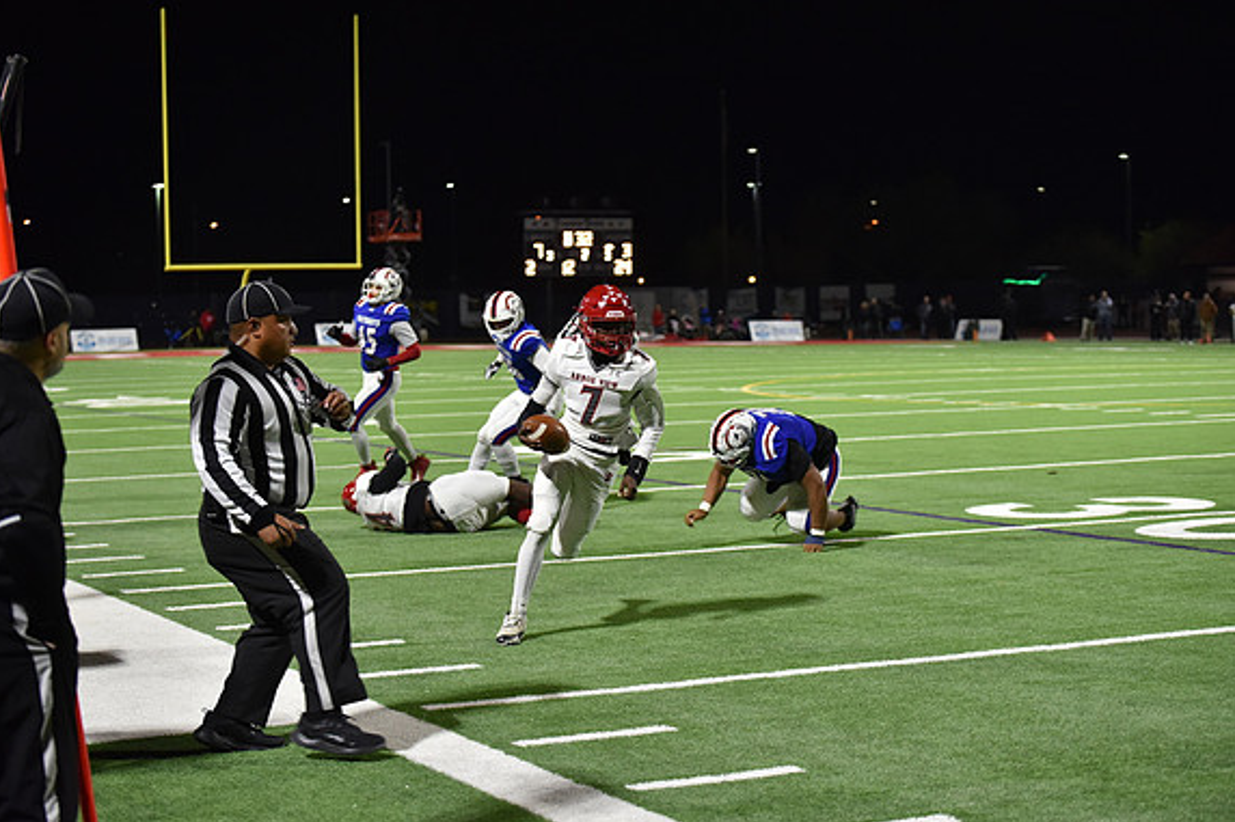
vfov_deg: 19.2
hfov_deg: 28.5
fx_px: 2435
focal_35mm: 71
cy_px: 411
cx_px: 618
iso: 2500
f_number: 2.8
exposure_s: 1/500
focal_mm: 70
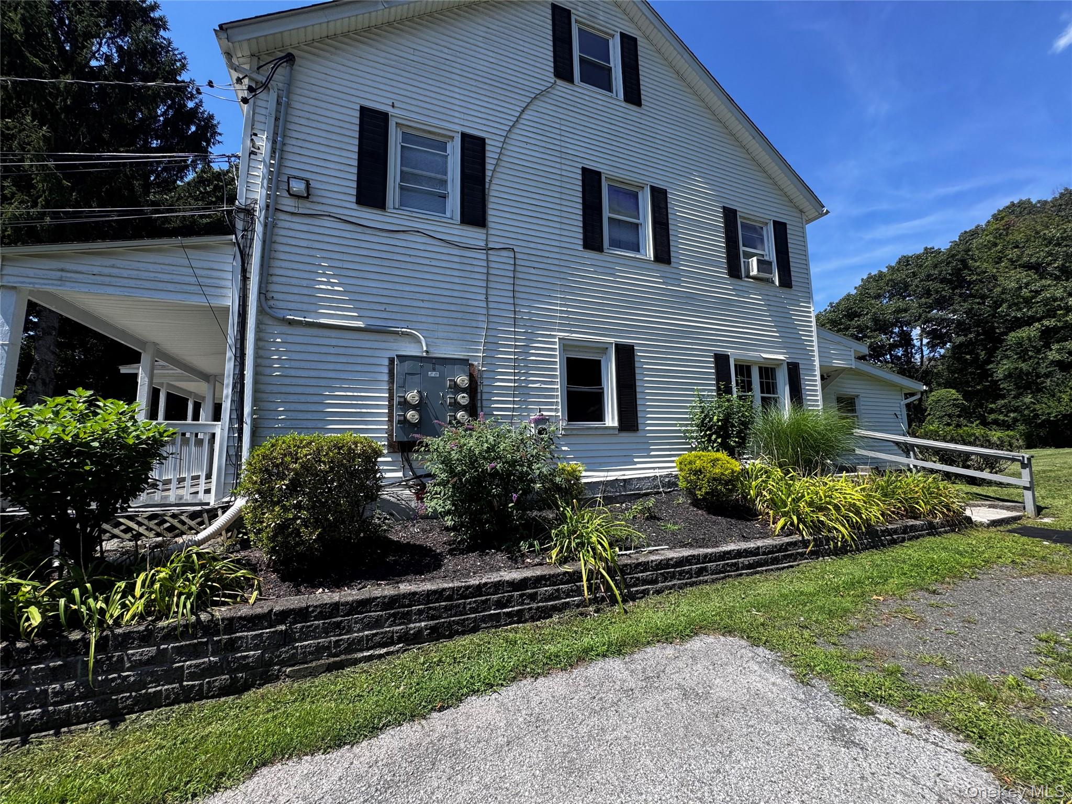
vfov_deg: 85.7
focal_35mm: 14
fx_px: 434
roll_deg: +0.3
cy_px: 402
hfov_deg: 102.1
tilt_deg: +6.6
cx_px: 536
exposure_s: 1/1110
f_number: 2.2
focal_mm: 2.22
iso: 40
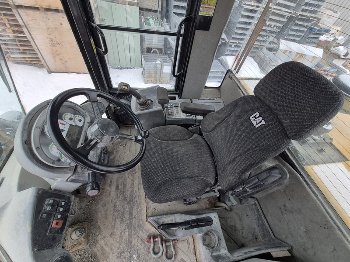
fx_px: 131
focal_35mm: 13
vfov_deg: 89.9
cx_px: 175
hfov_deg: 106.2
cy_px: 131
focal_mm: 1.74
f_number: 2.2
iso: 50
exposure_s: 1/284
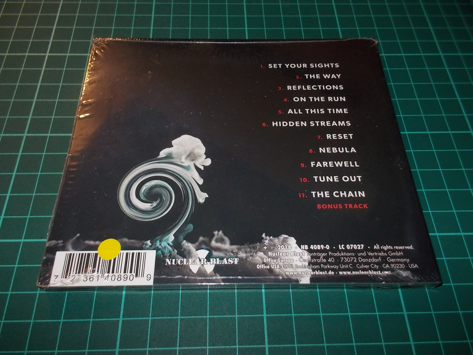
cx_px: 236
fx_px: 396
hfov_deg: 61.7
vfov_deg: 48.2
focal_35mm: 29
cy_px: 178
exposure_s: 1/30
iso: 200
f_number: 3.3
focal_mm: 4.1
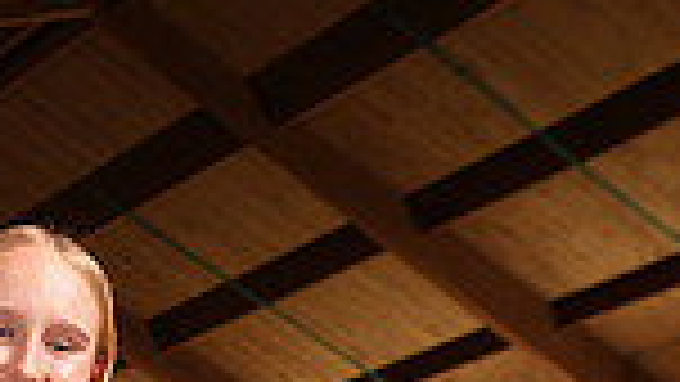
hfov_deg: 17.3
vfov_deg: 8.9
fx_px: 2200
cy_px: 966
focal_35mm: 122
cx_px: 54
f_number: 5.6
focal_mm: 39
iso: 250
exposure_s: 1/160
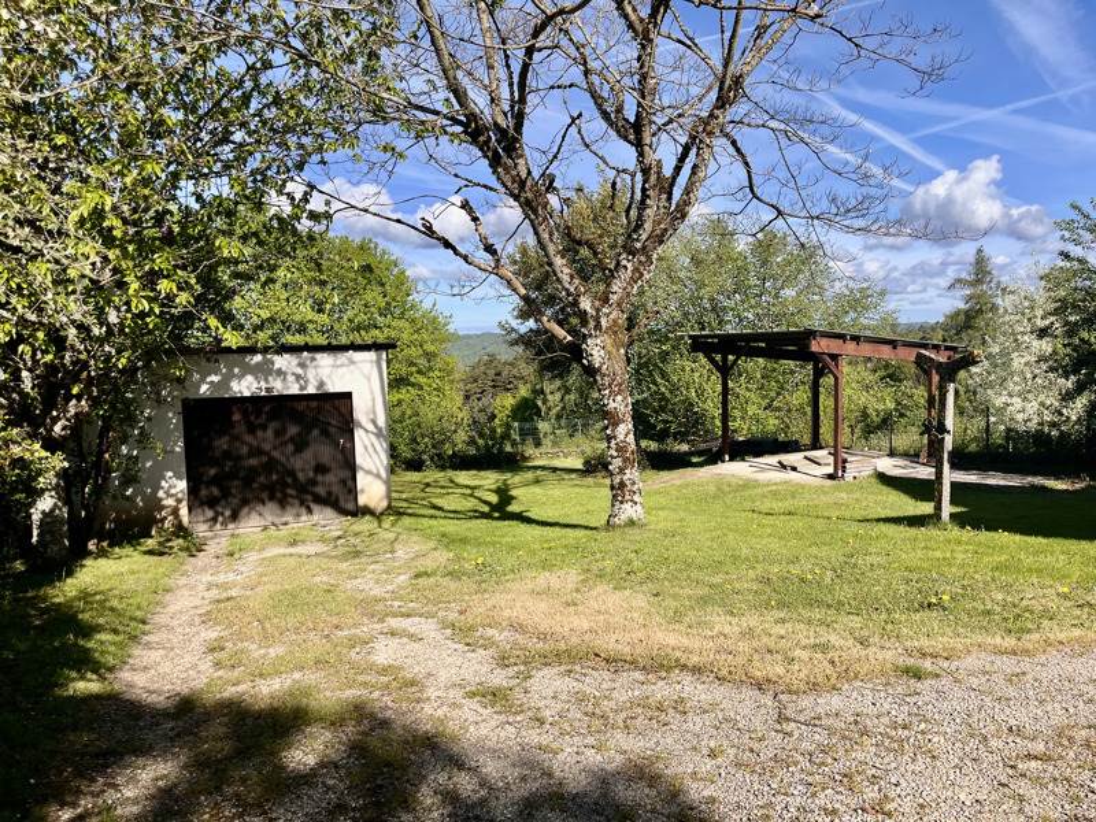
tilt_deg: -5.0
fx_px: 823
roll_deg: +0.4
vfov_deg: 53.1
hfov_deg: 67.3
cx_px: 548
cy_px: 411
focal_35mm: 26
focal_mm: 5.1
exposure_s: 1/4016
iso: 50
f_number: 1.6
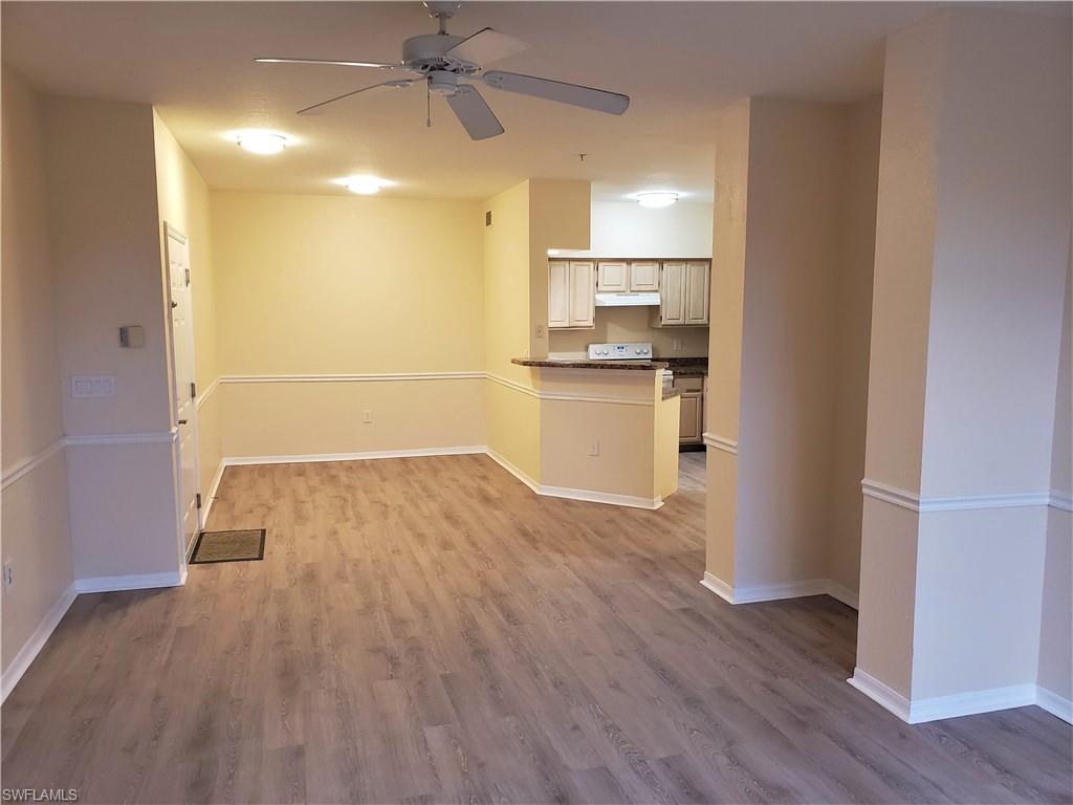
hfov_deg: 67.3
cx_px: 536
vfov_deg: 53.1
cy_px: 402
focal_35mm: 26
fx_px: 806
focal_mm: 4.3
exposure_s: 1/30
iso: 250
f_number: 2.4
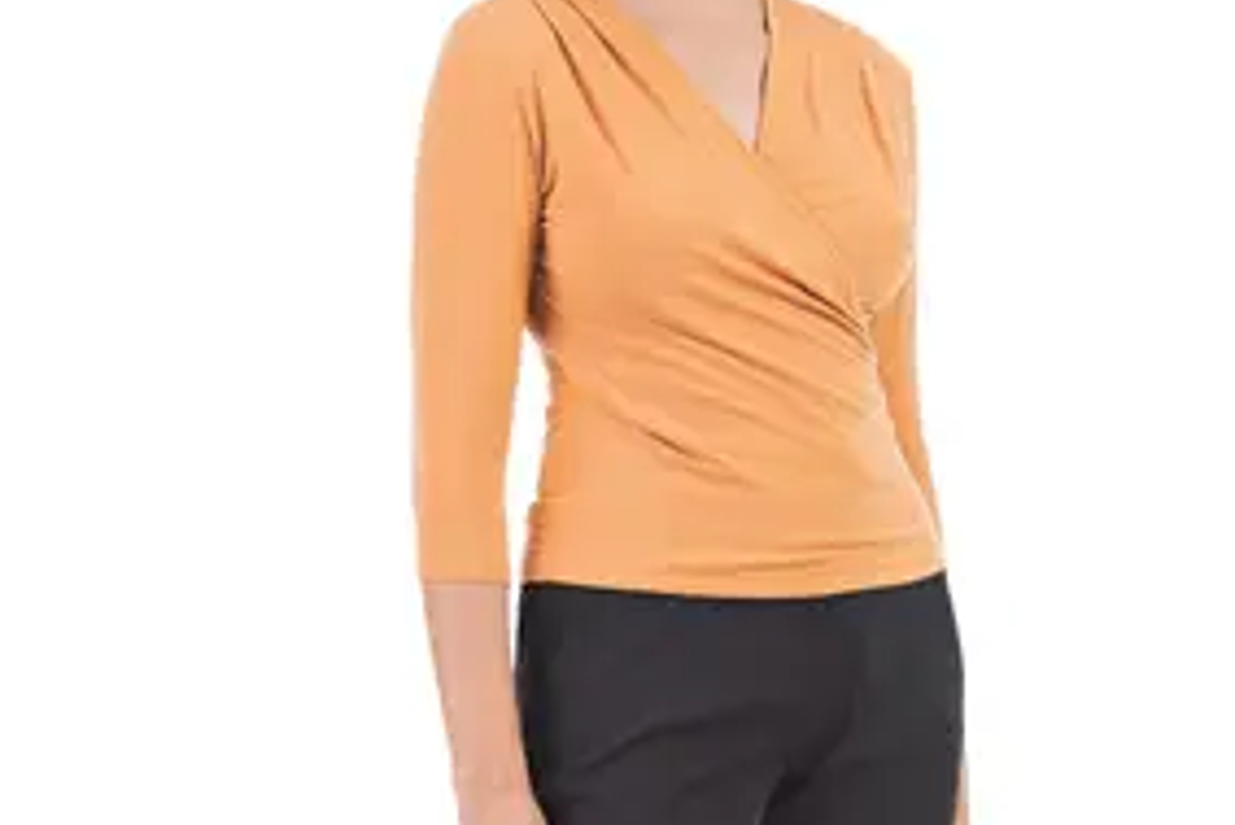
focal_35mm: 254
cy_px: 818
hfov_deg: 8.1
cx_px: 755
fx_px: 8718
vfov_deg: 5.4
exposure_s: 1/160
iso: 100
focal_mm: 120
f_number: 7.1
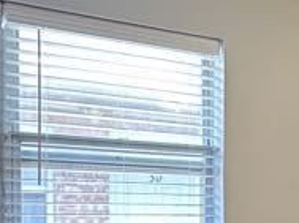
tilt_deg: -1.3
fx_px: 655
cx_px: 403
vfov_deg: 18.8
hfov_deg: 22.6
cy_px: 228
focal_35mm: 76
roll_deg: -0.6
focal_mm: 2.22
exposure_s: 1/60
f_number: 2.2
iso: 160
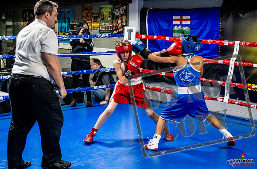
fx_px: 424
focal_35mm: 60
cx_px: 147
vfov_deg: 22.6
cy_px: 98
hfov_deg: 33.7
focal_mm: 35
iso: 5000
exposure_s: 1/800
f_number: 2.8
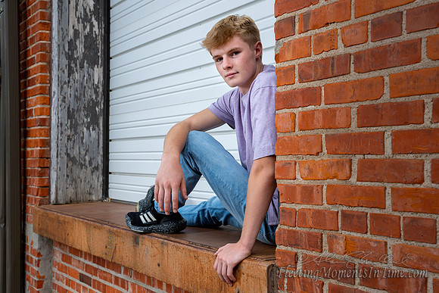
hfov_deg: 43.6
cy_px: 146
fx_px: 549
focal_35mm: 45
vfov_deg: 29.9
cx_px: 220
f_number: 6.3
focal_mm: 45
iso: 100
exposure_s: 1/160
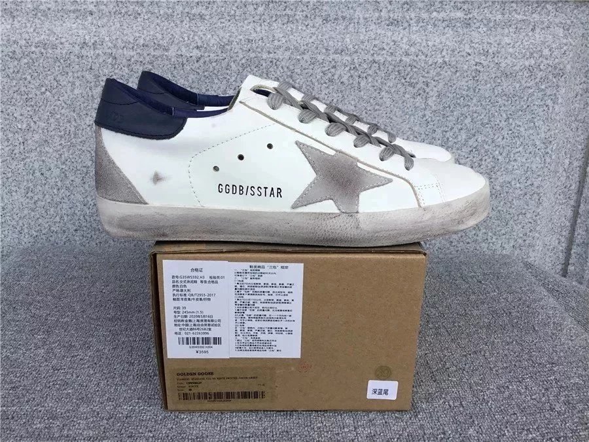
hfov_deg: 58.4
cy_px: 221
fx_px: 527
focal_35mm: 31
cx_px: 294
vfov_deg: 45.4
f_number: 2.4
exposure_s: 1/450
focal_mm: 3.3
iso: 25
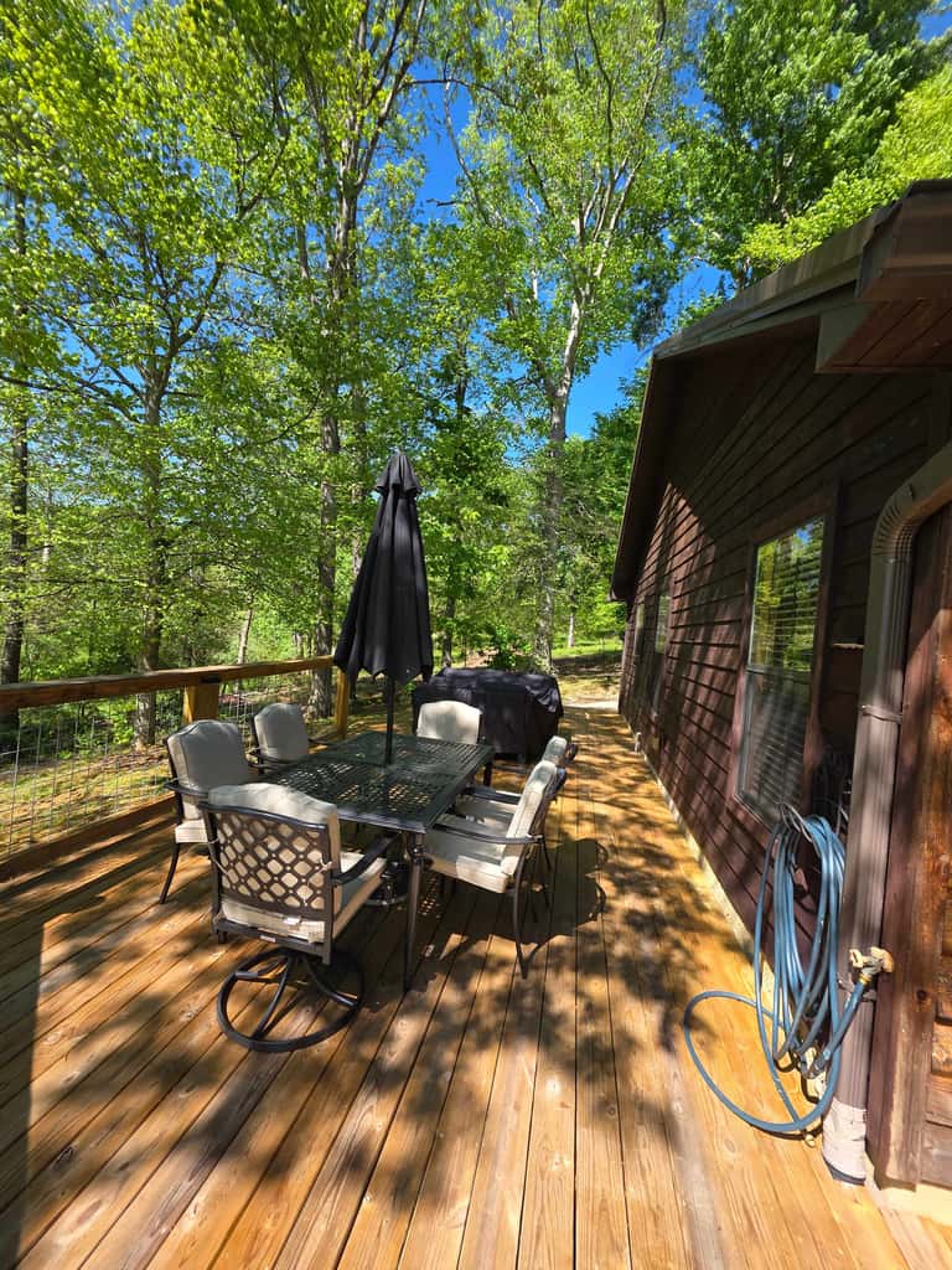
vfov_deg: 106.2
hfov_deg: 89.9
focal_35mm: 13
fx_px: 477
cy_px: 635
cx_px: 476
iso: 40
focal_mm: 2.2
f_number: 1.9
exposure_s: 1/728
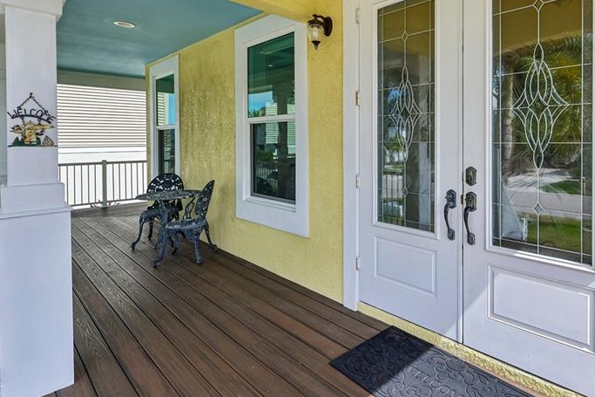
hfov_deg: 78.1
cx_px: 405
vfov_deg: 58.5
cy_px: 143
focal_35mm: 21
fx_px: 347
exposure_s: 1/800
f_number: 8
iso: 400
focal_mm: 14
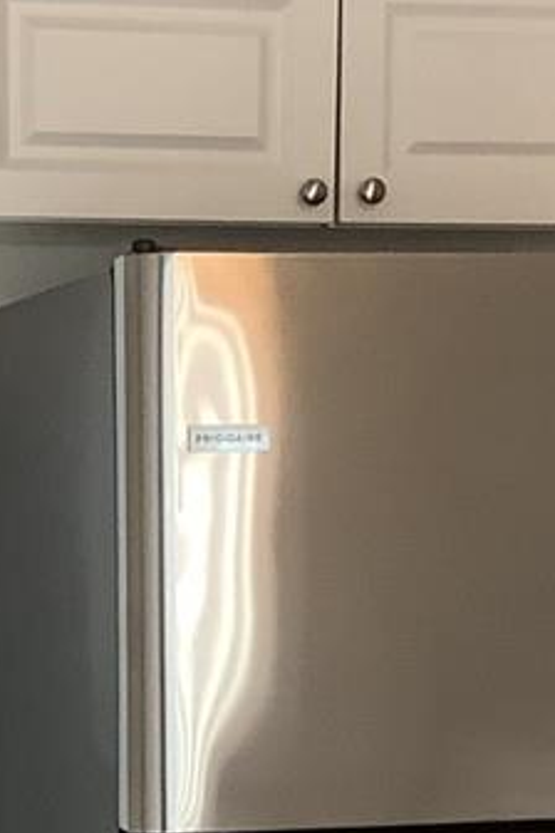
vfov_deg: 17.2
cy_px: 910
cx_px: 64
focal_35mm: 115
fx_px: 2659
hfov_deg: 11.8
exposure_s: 1/60
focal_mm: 3.3
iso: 100
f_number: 2.4
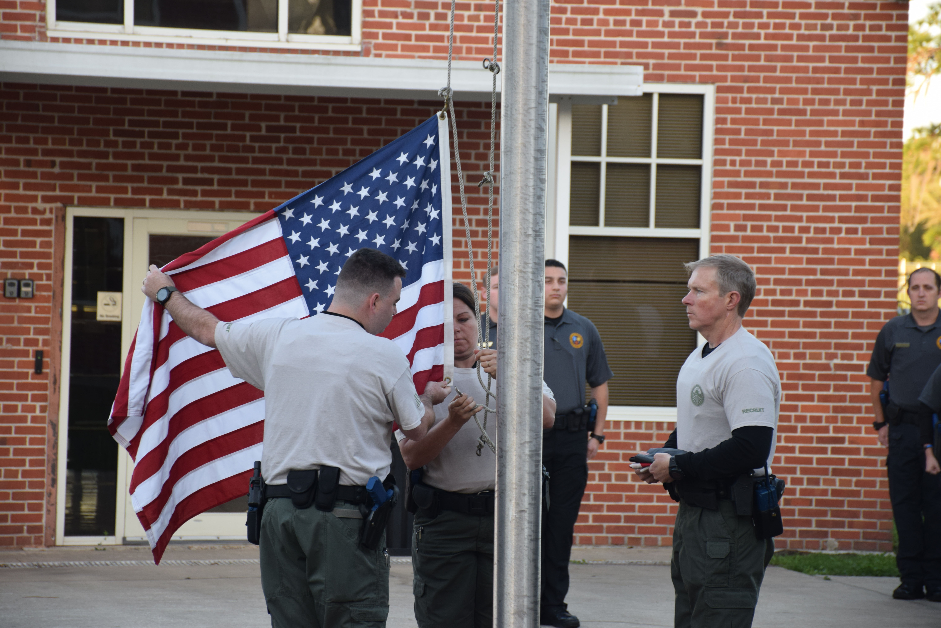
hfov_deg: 13.7
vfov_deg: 9.1
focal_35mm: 150
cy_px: 314
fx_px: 3921
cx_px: 470
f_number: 6.3
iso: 400
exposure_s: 1/160
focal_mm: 100
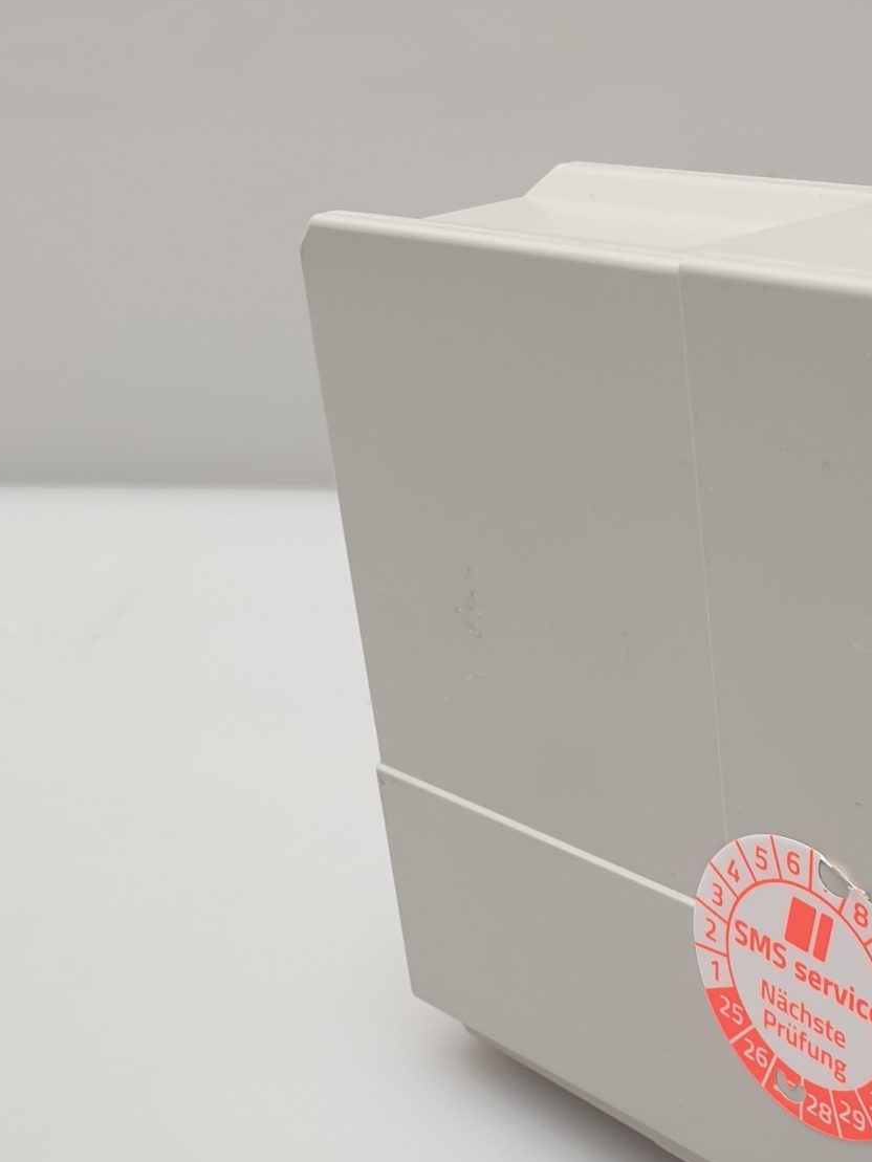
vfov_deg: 31.7
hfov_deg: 23.7
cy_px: 856
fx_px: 2015
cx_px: 805
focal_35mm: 60
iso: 64
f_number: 2.4
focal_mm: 4.3
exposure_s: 1/50
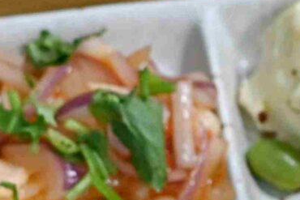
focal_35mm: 519
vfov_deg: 2.7
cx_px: 337
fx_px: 4326
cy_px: 35
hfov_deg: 4.0
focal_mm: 50
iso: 720
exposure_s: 1/200
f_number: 3.2
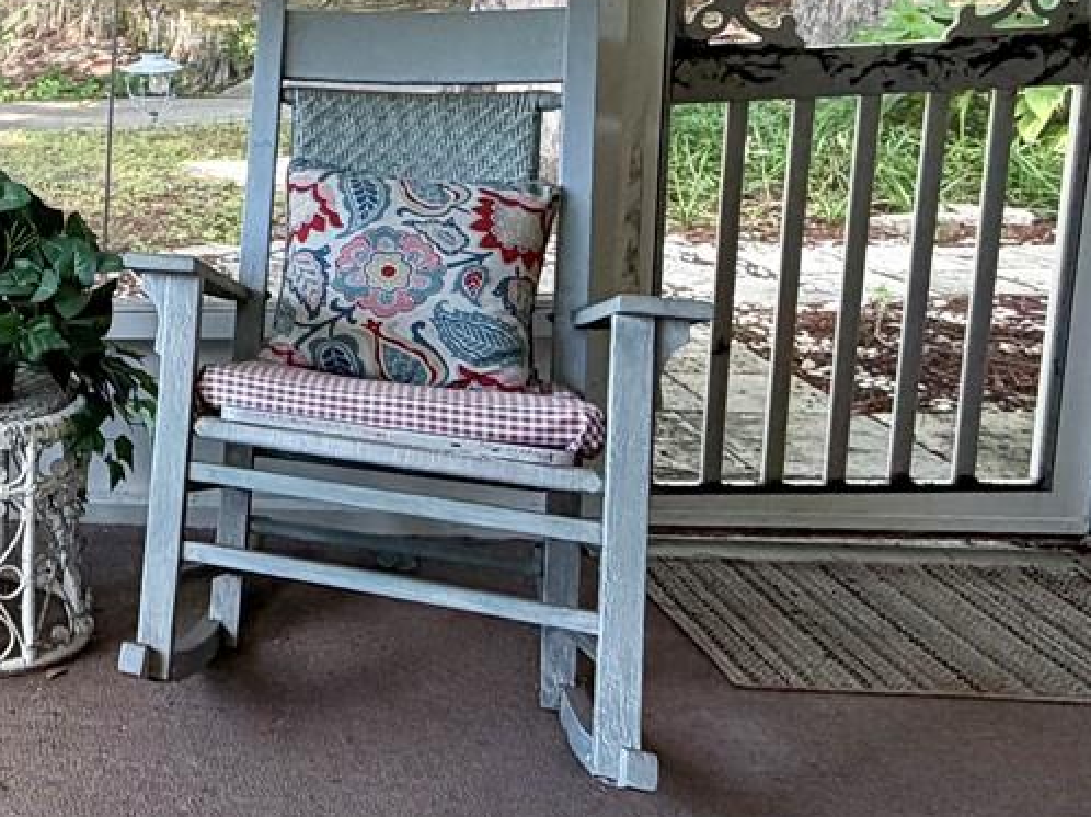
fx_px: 1418
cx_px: -254
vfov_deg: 31.3
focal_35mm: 45
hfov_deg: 33.3
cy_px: 164
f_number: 2.2
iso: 100
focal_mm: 2.22
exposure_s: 1/121
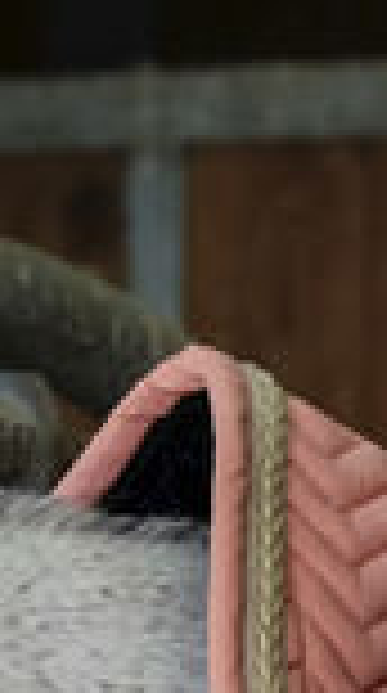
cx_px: 1728
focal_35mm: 733
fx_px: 13446
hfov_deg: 1.6
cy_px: 1348
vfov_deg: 2.9
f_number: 4
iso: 800
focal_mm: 70
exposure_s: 1/500
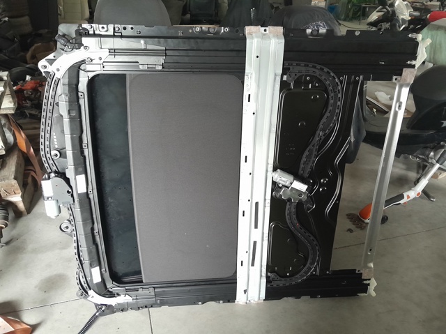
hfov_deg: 67.3
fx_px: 335
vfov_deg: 53.0
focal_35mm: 26
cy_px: 167
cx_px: 223
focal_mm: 3.98
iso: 800
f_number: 1.8
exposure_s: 1/20
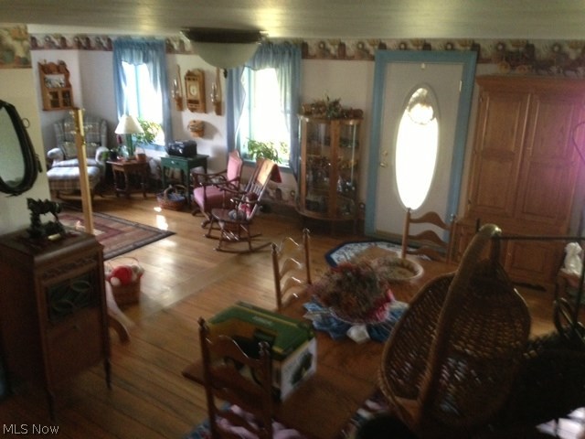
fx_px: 558
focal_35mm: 33
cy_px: 220
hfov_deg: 55.4
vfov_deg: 42.9
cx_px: 292
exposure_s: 1/20
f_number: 2.4
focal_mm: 4.13
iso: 400
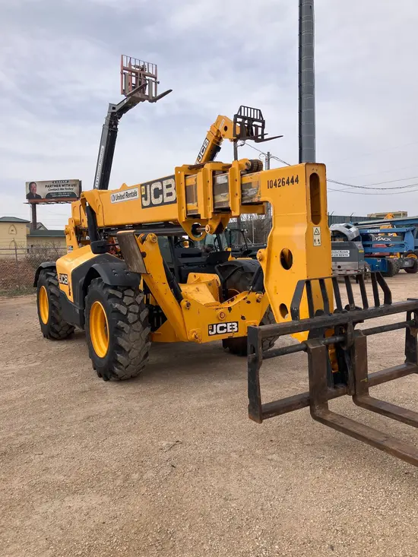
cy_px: 278
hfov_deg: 49.8
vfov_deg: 63.4
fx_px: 451
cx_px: 209
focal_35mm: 28
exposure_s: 1/1567
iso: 32
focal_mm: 3.99
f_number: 1.8
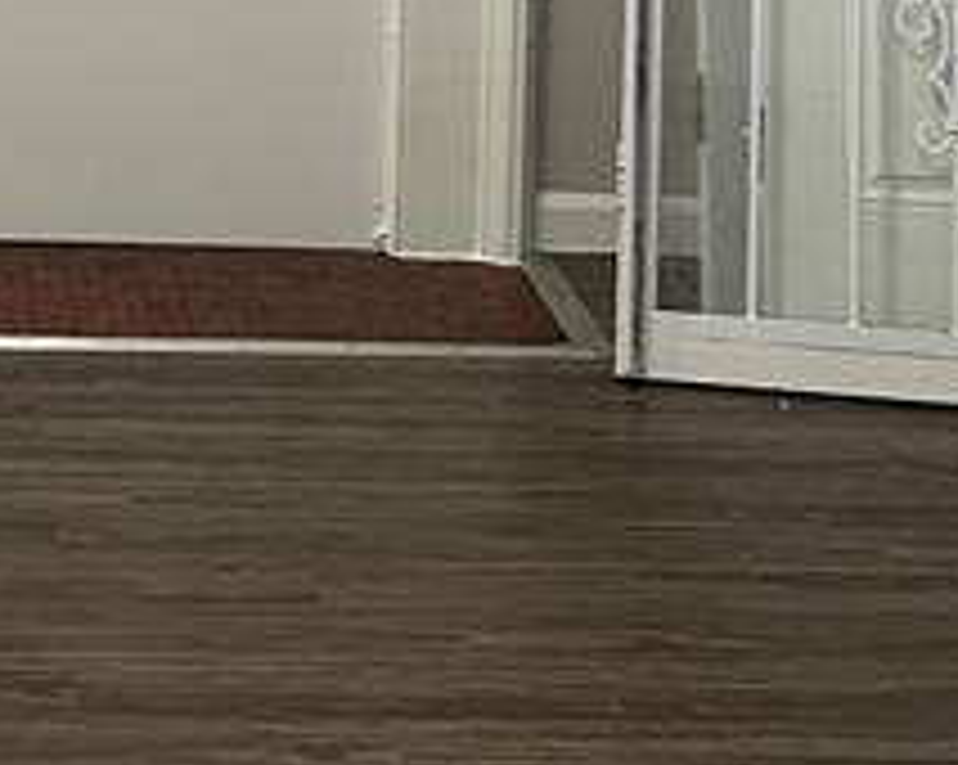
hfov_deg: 15.4
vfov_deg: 11.9
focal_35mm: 122
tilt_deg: -3.1
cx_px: -94
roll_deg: +0.6
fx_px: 3456
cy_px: -454
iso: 200
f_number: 1.5
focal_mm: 5.7
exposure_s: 1/60
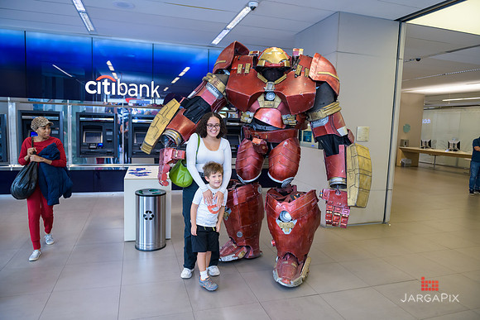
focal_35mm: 24
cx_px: 240
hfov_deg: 73.7
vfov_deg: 53.2
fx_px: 320
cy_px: 160
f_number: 3.2
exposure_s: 1/125
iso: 800
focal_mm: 24
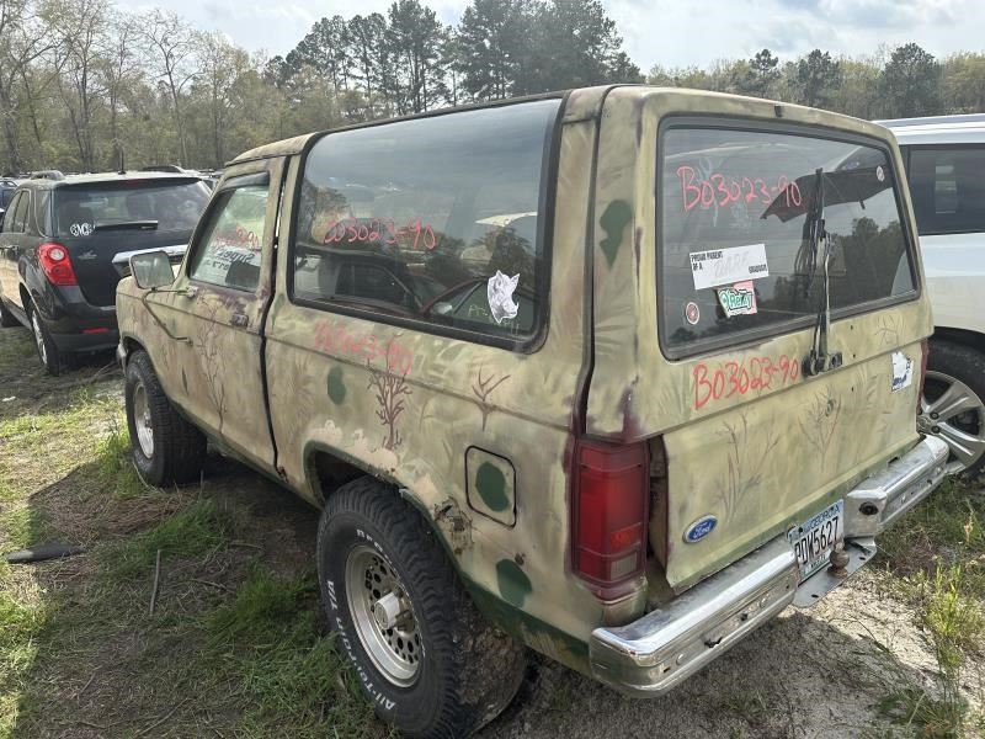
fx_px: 683
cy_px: 370
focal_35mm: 24
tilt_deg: -16.3
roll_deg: +2.2
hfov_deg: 71.6
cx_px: 492
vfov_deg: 56.8
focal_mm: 6.86
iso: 80
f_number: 1.78
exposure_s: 1/3155
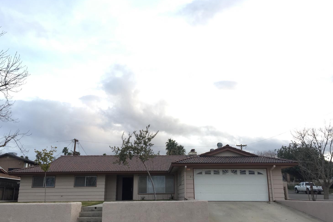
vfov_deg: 42.3
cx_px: 164
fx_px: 287
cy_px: 115
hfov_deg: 60.3
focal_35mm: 31
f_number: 2.2
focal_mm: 4.15
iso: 32
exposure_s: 1/60
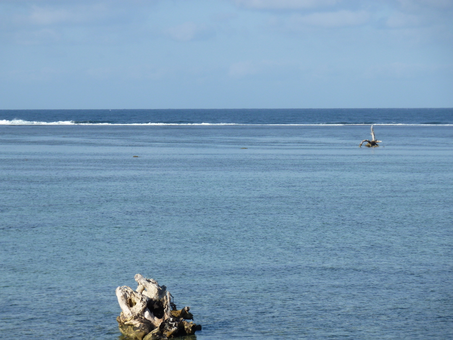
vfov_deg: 9.4
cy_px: 170
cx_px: 226
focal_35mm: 158
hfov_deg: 12.5
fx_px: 2068
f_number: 4.5
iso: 80
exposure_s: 1/400
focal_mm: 25.9
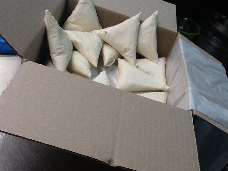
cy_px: 86
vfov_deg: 32.9
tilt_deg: -37.2
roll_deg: -19.8
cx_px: 114
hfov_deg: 42.9
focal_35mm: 44
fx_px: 290
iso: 40
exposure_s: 1/30
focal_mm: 2.03
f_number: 2.4
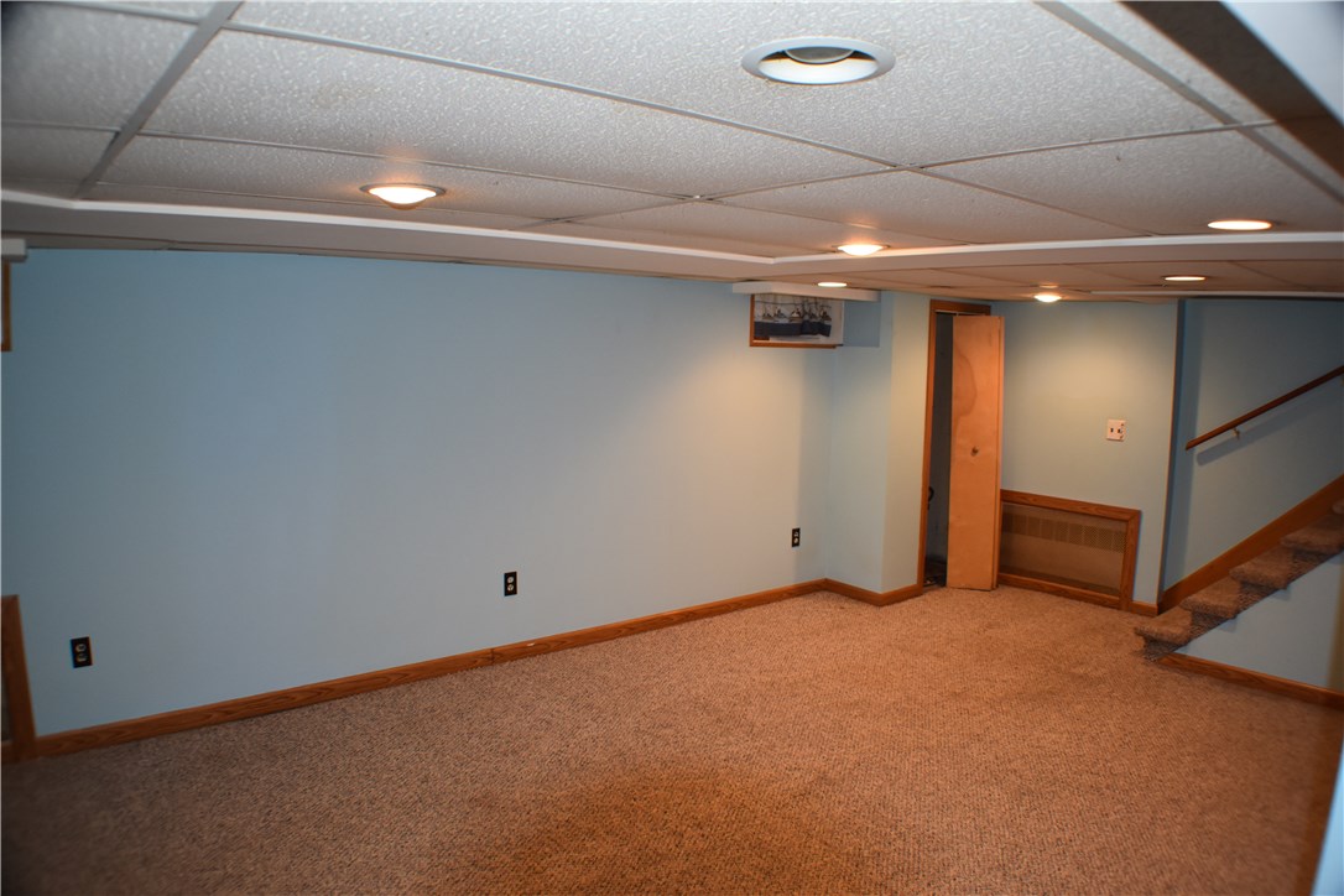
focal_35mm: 30
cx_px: 672
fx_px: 1120
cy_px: 448
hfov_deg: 61.9
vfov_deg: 43.6
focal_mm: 20
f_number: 3.8
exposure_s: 1/60
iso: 640
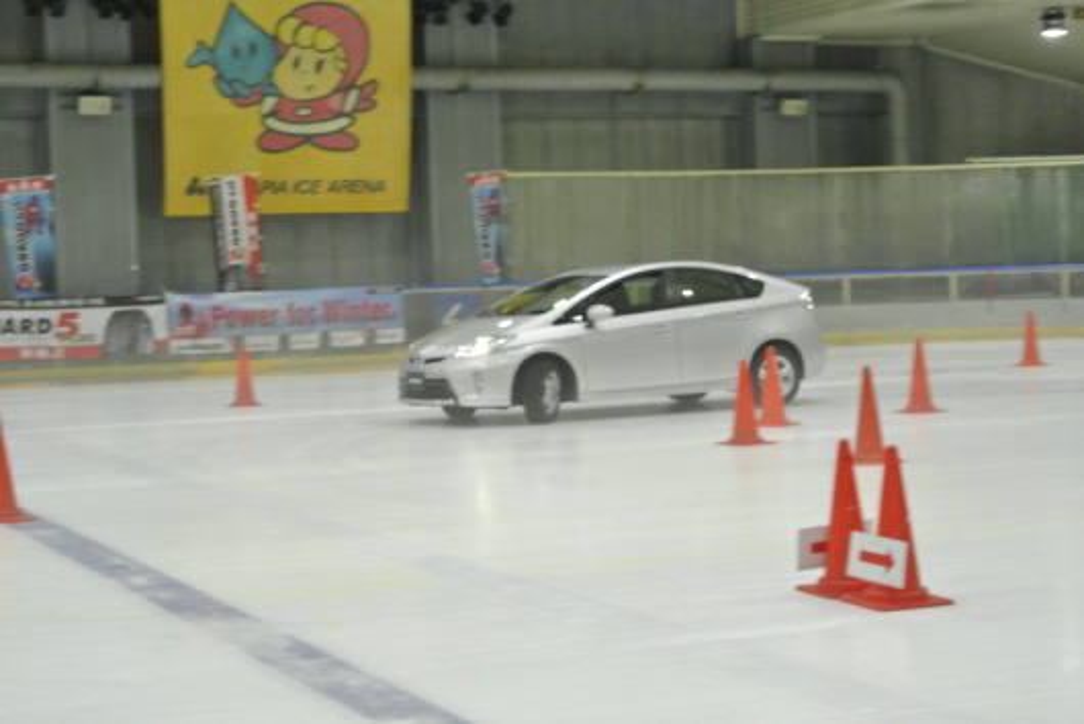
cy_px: 362
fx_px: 2169
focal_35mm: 72
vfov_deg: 19.0
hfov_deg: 28.1
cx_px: 542
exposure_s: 1/60
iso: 800
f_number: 5.6
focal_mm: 26.7
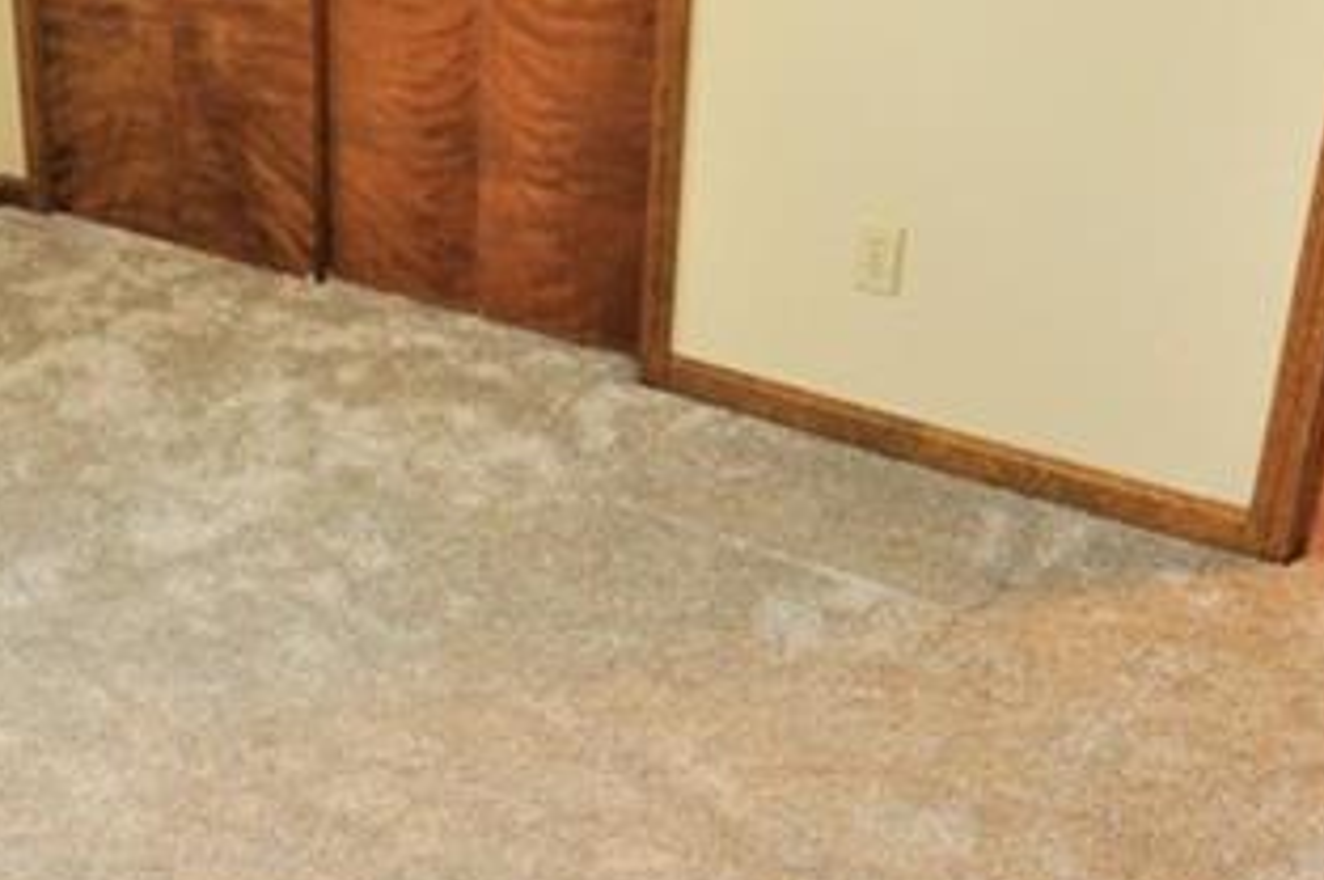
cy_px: 345
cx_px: 106
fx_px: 1800
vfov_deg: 27.4
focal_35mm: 49
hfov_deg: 37.4
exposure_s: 1/50
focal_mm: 10
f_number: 3.5
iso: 800
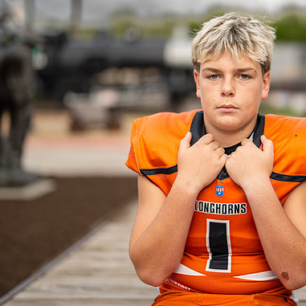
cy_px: 136
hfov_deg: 22.8
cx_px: 240
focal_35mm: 75
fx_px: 750
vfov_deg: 23.0
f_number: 1.2
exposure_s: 1/2000
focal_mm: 50
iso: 100
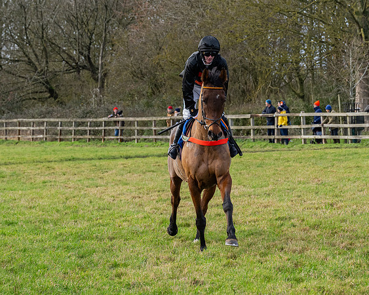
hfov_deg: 10.3
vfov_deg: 8.3
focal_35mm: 187
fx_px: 2042
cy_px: 107
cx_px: 225
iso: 800
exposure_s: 1/800
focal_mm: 86
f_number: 5
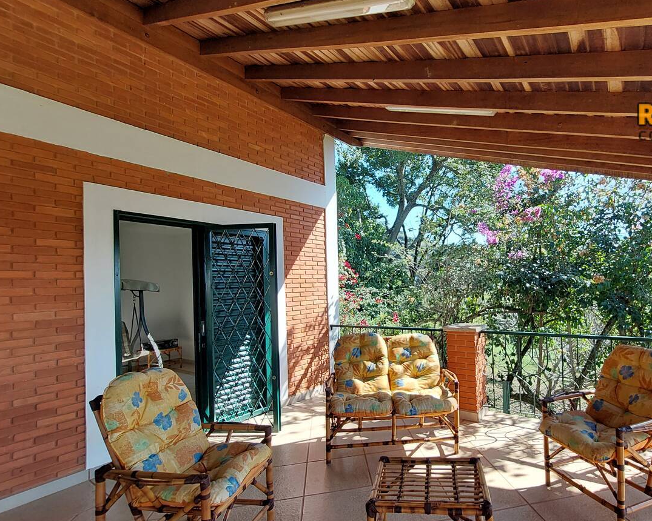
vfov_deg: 76.8
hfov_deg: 87.7
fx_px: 328
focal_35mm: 17
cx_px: 411
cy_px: 285
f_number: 2.2
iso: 40
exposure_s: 1/192
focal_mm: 1.74
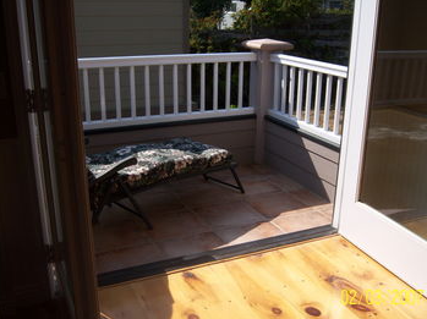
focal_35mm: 38
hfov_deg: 49.0
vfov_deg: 37.7
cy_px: 166
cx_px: 221
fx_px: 468
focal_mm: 7.5
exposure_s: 1/500
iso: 80
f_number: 4.8
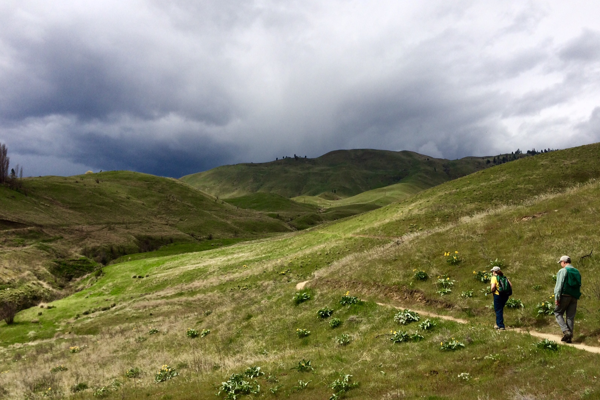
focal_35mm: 31
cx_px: 302
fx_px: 517
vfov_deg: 42.2
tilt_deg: -0.1
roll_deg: -0.7
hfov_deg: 60.3
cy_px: 227
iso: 32
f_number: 2.2
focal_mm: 4.15
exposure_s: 1/2564
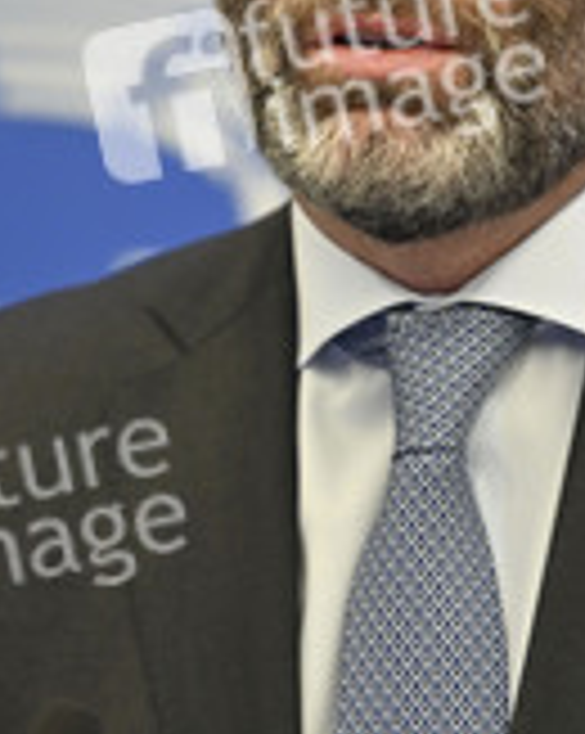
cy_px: 302
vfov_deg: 4.2
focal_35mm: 461
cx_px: 446
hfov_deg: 3.4
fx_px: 9996
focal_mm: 200
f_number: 2.8
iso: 640
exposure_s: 1/160
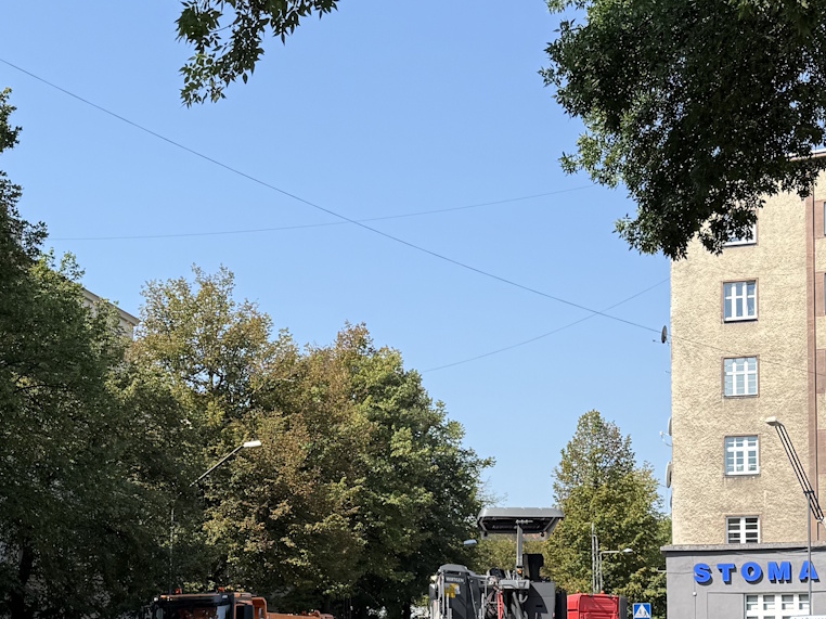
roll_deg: +0.5
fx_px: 1503
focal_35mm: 63
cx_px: 321
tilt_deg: +4.6
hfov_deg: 30.6
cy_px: 551
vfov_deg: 22.7
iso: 80
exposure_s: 1/2370
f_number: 1.78
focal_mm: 6.76
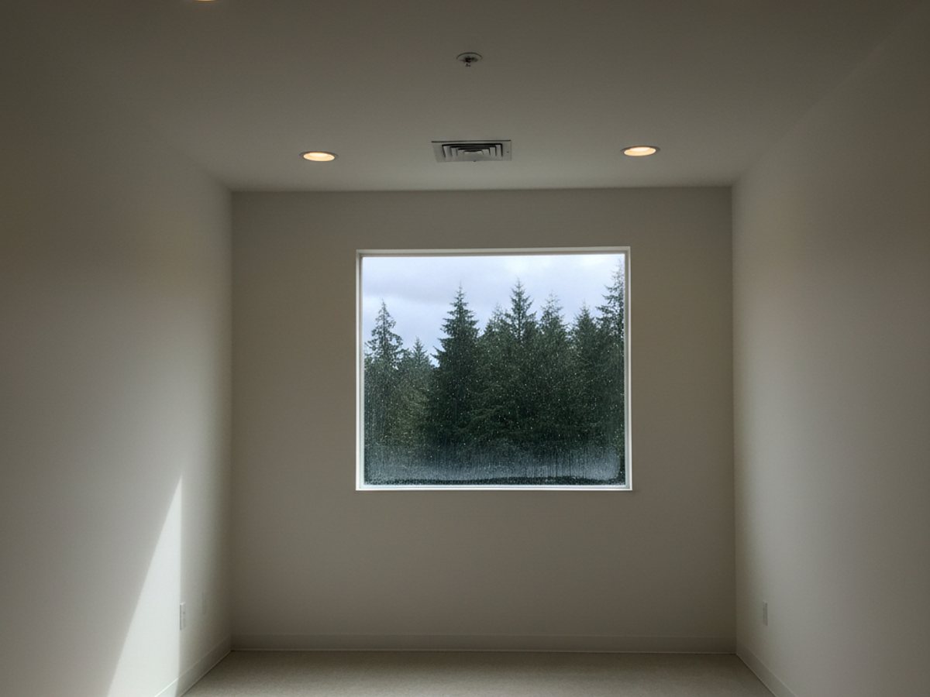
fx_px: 645
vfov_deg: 56.8
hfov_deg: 71.6
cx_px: 465
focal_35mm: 24
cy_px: 348
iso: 1219
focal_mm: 6.8
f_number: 1.68
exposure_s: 1/919
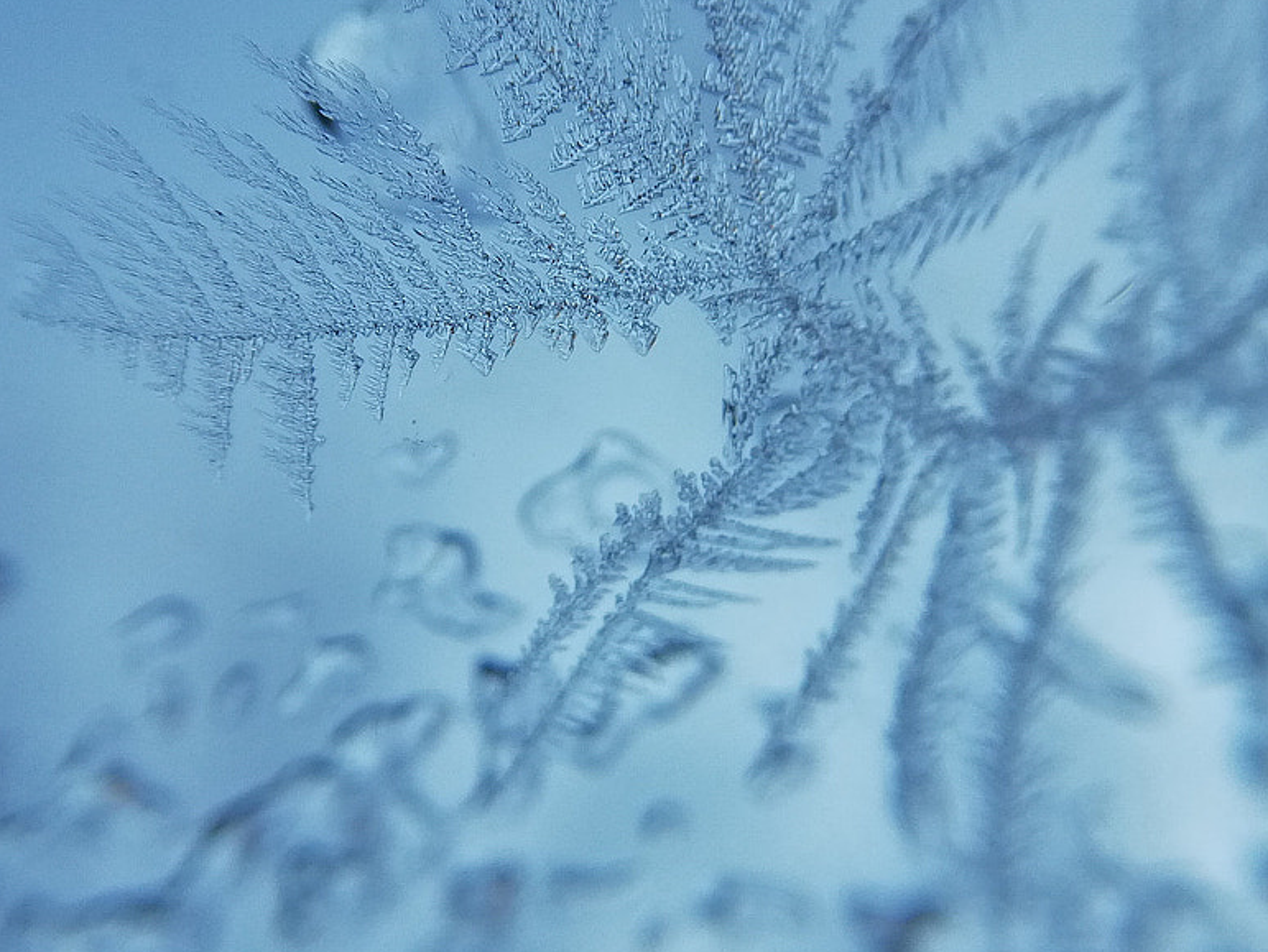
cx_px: 683
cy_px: 449
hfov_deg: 34.3
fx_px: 2052
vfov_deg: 26.1
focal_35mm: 56
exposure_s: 1/1110
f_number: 2.2
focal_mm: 3.81
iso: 50
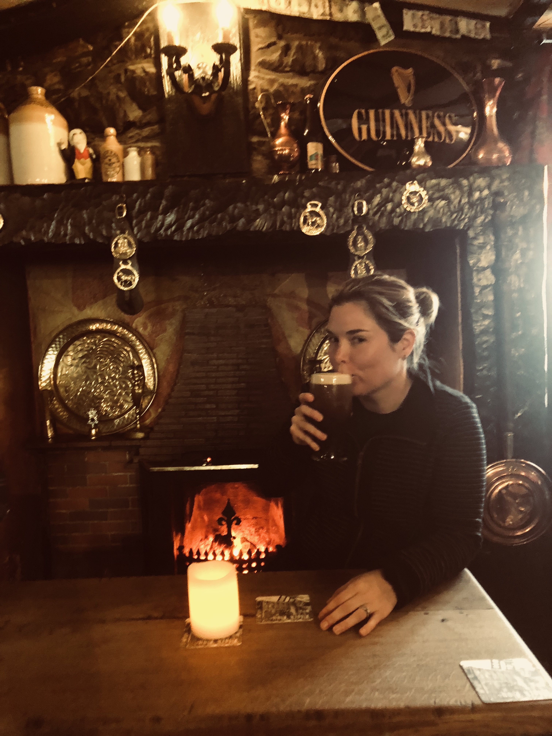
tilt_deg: -3.4
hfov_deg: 49.7
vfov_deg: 63.4
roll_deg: +1.9
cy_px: 368
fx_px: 595
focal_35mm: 28
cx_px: 276
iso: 125
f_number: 1.8
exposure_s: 1/4
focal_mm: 3.99
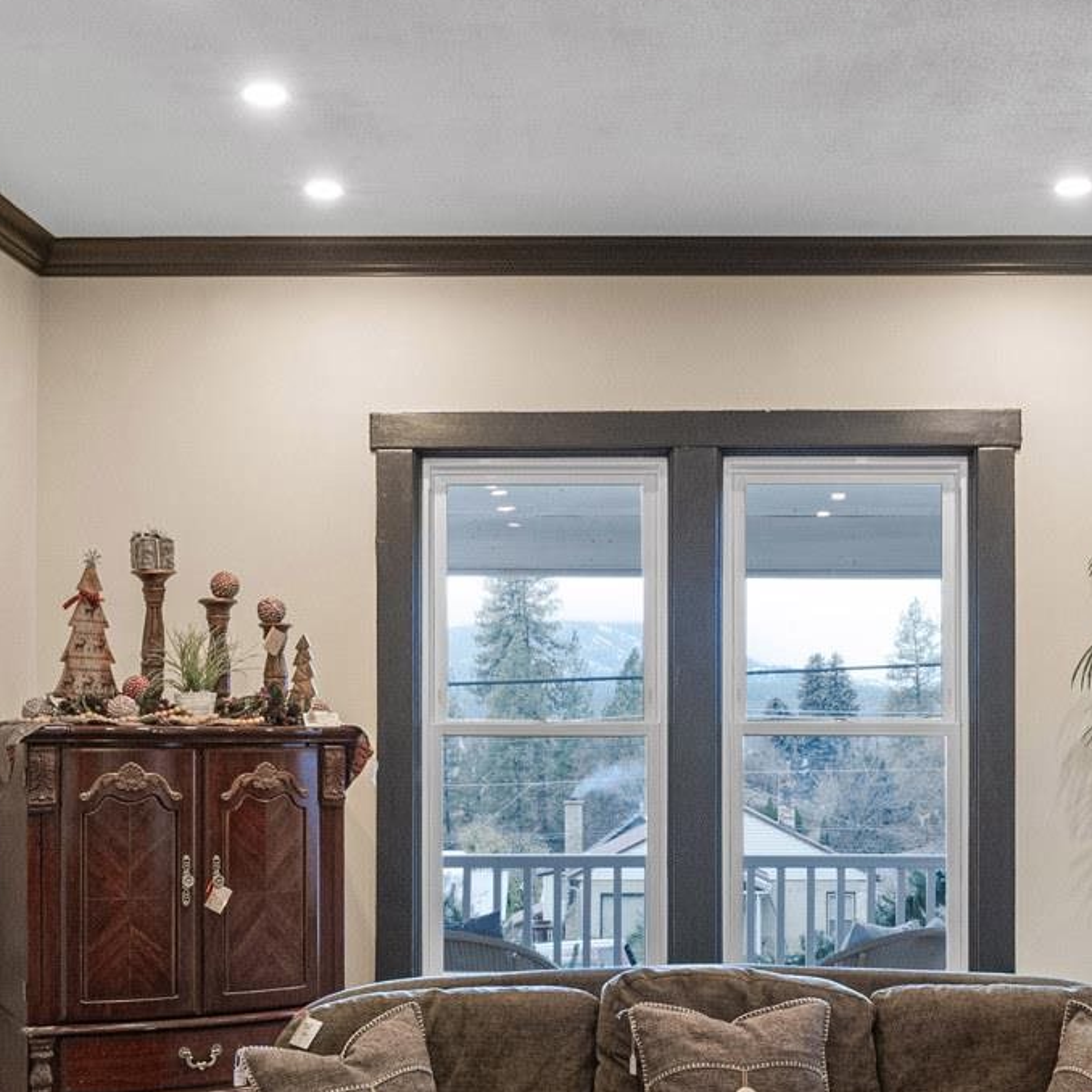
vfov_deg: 35.2
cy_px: 825
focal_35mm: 47
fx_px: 1677
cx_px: 673
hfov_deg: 35.9
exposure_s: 1/25
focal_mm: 15
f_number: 5.6
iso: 1250
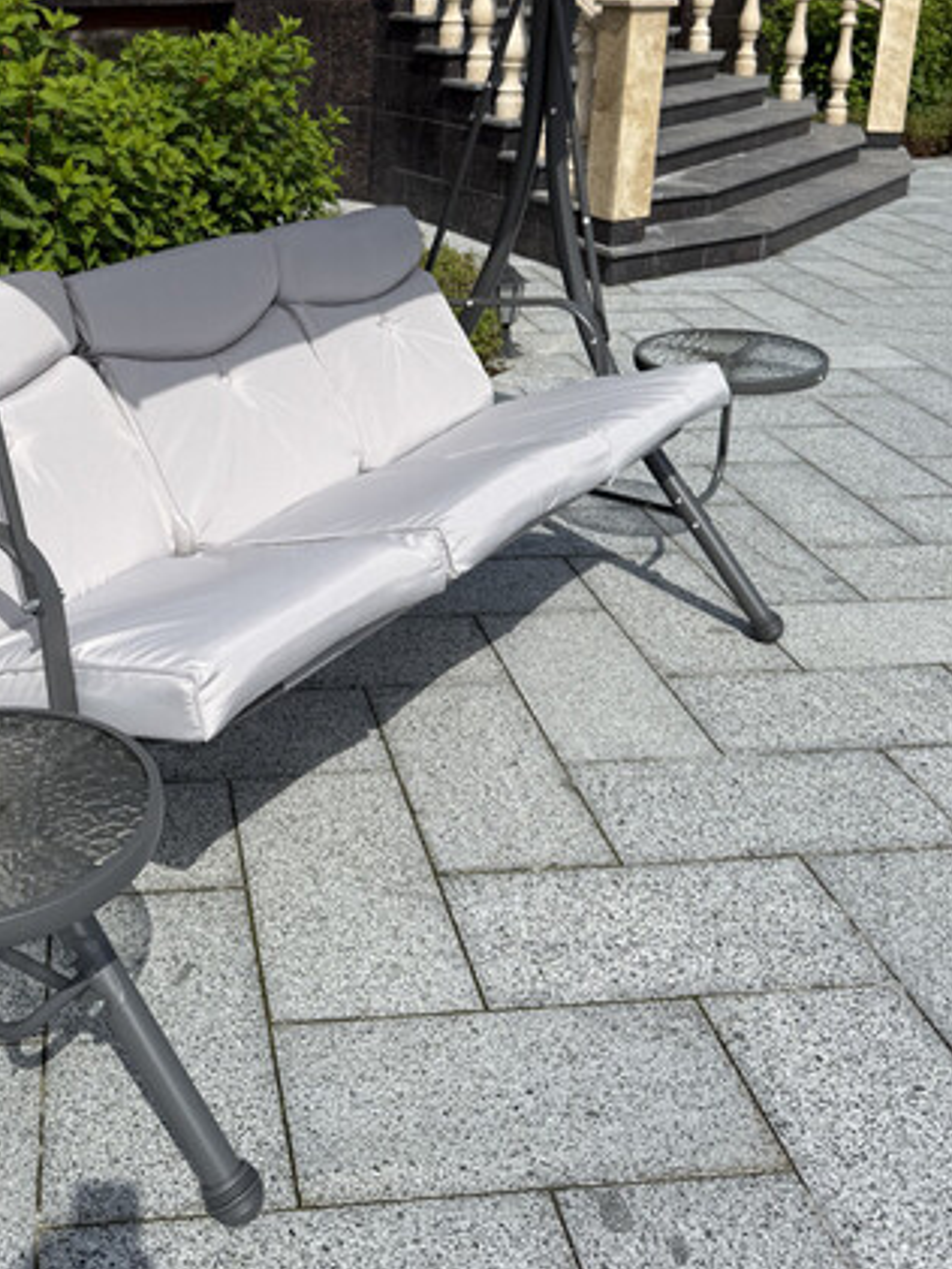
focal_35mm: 38
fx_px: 1393
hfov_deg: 36.8
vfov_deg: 48.0
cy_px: 408
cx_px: 238
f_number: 1.78
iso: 80
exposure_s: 1/6173
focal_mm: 6.76
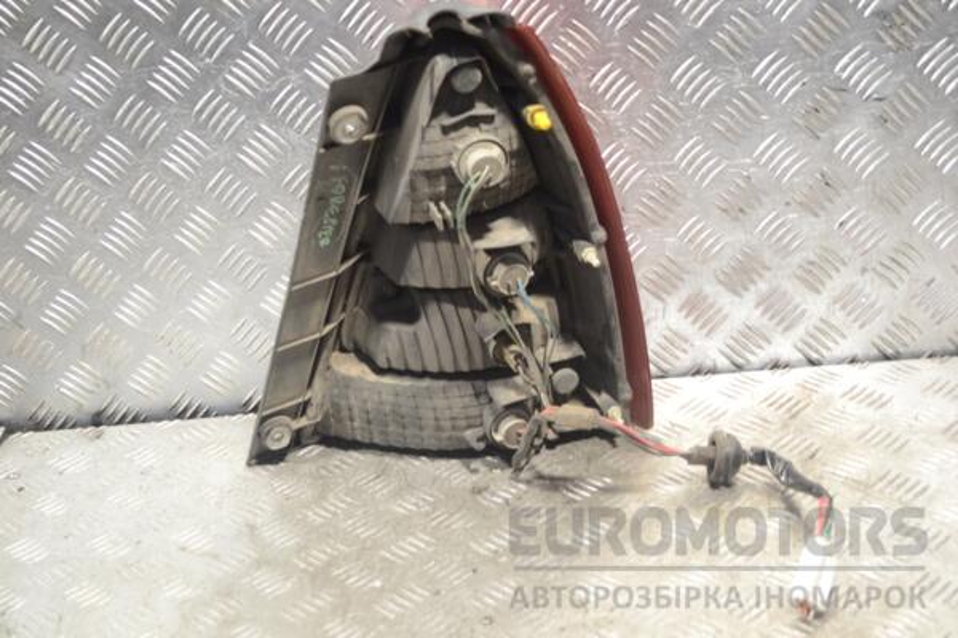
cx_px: 479
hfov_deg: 35.1
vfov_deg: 23.8
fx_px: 1517
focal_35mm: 57
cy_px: 319
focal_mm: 38
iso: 400
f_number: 5
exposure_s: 1/30
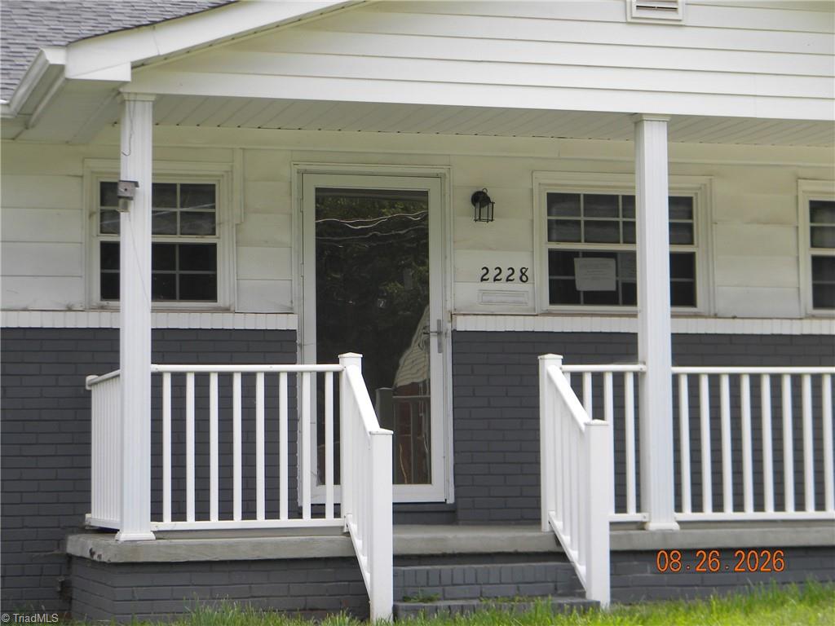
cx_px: 418
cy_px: 313
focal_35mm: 83
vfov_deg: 17.8
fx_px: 2002
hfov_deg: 23.6
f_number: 4.5
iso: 80
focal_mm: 15.1
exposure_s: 1/260
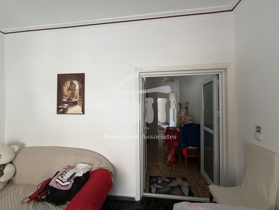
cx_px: 140
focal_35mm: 14
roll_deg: +0.7
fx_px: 113
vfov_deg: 85.7
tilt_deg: +0.6
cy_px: 105
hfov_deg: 102.1
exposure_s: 1/86
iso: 320
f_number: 2.2
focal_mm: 2.22
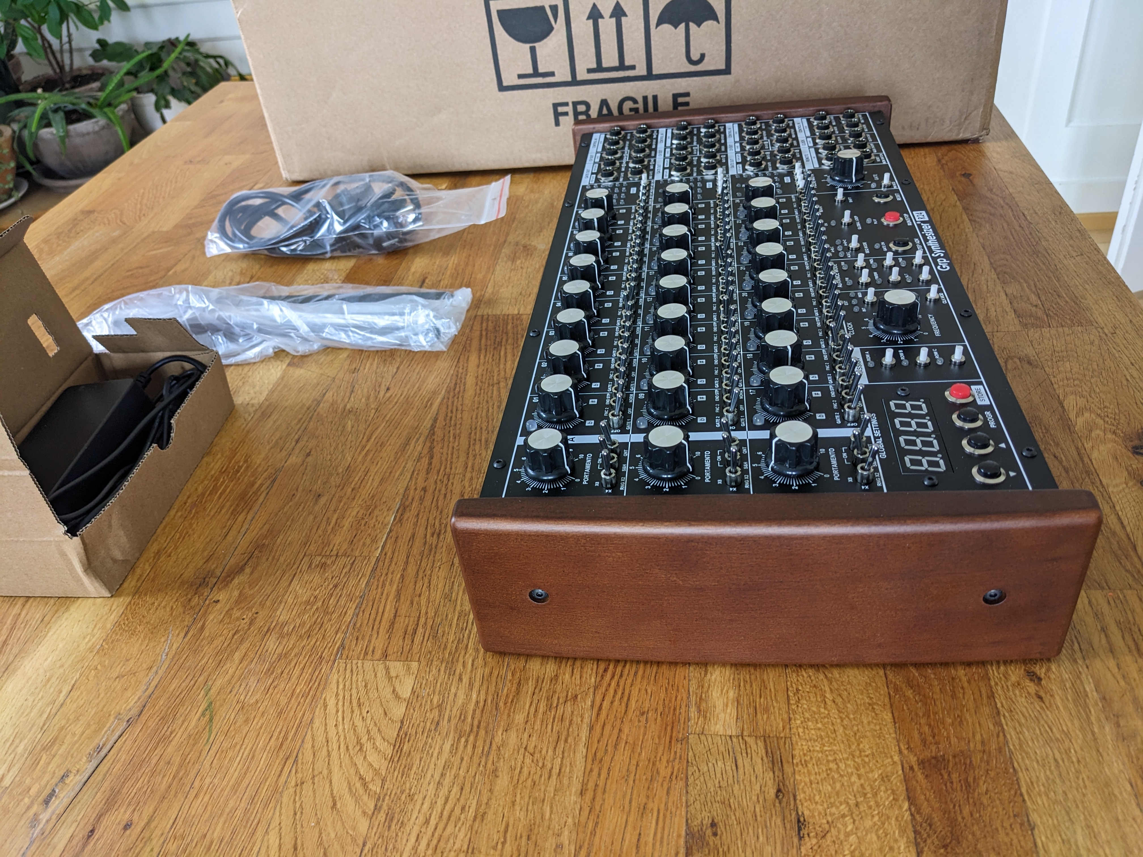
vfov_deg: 51.4
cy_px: 428
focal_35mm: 27
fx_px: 892
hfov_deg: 65.3
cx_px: 572
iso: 56
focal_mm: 4.38
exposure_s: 1/40
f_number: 1.73
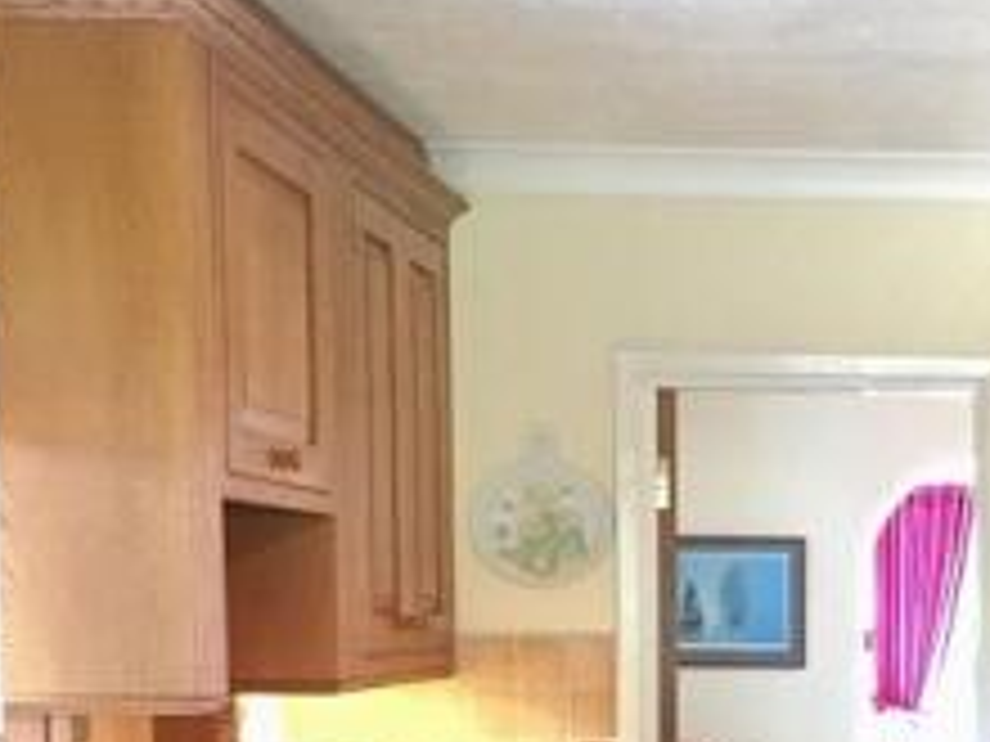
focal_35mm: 77
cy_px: 816
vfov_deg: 18.4
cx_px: 1037
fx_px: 2202
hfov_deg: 24.0
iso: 320
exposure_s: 1/33
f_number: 2.2
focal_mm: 4.15
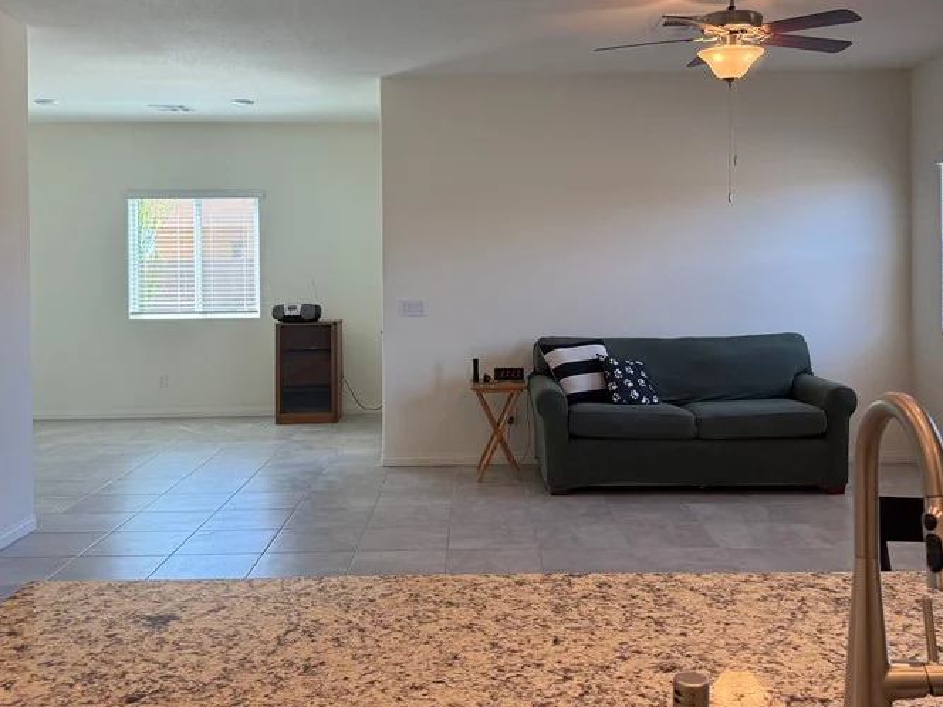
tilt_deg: +0.9
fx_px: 1008
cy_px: 274
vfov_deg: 38.5
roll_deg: +0.5
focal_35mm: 37
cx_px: 476
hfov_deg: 50.1
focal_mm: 6.76
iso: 200
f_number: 1.78
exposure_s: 1/228
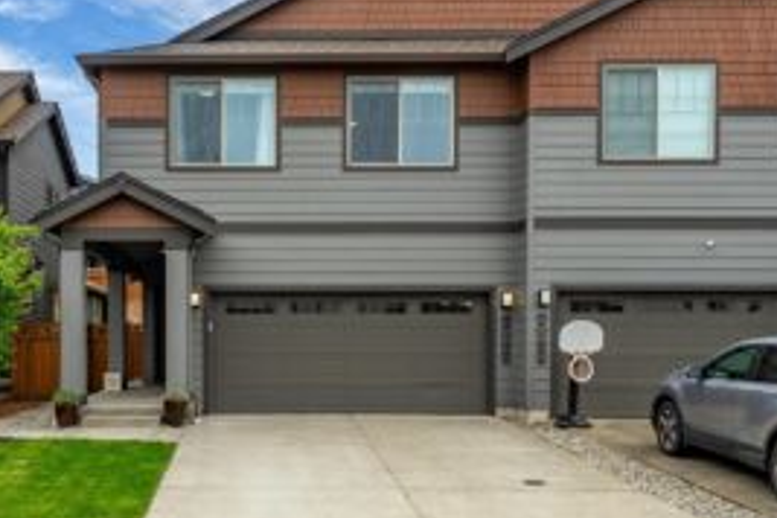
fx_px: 583
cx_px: 250
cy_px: 208
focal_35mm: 27
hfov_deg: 65.4
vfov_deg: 47.7
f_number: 7.1
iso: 80
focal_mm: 18
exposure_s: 1/100
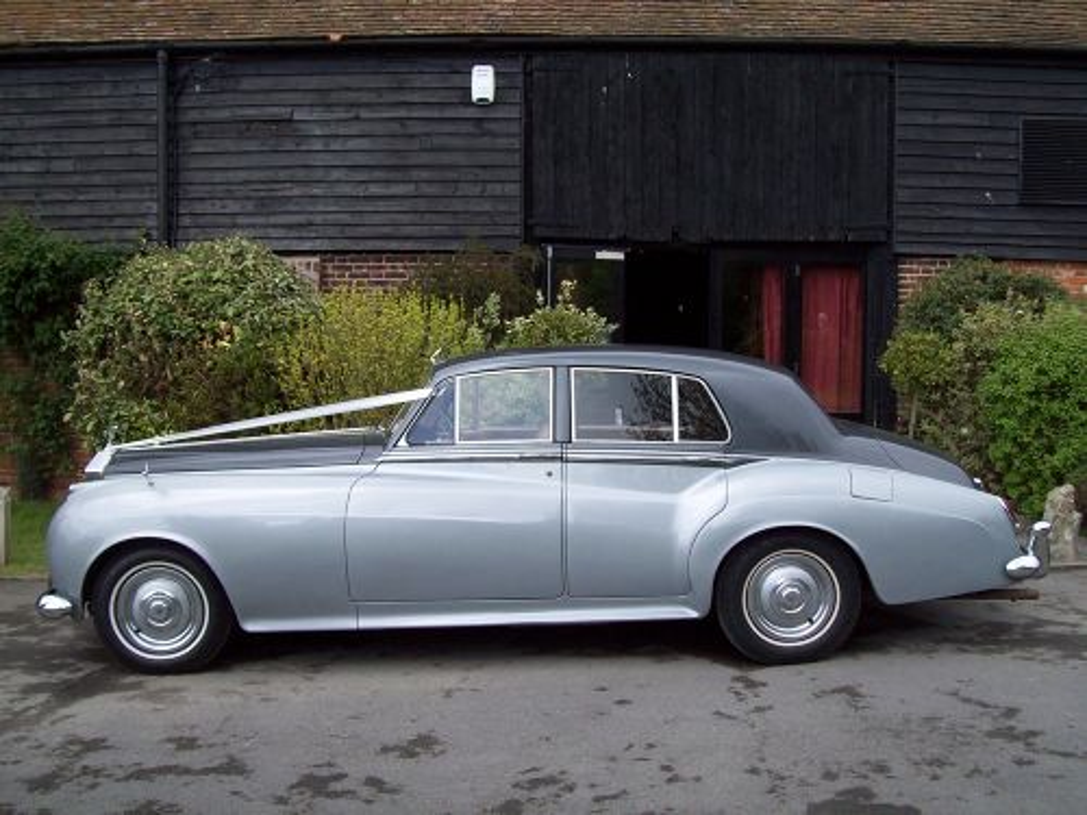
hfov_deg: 51.4
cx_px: 544
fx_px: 1130
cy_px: 408
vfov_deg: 39.7
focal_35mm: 36
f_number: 4.8
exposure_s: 1/320
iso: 80
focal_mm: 6
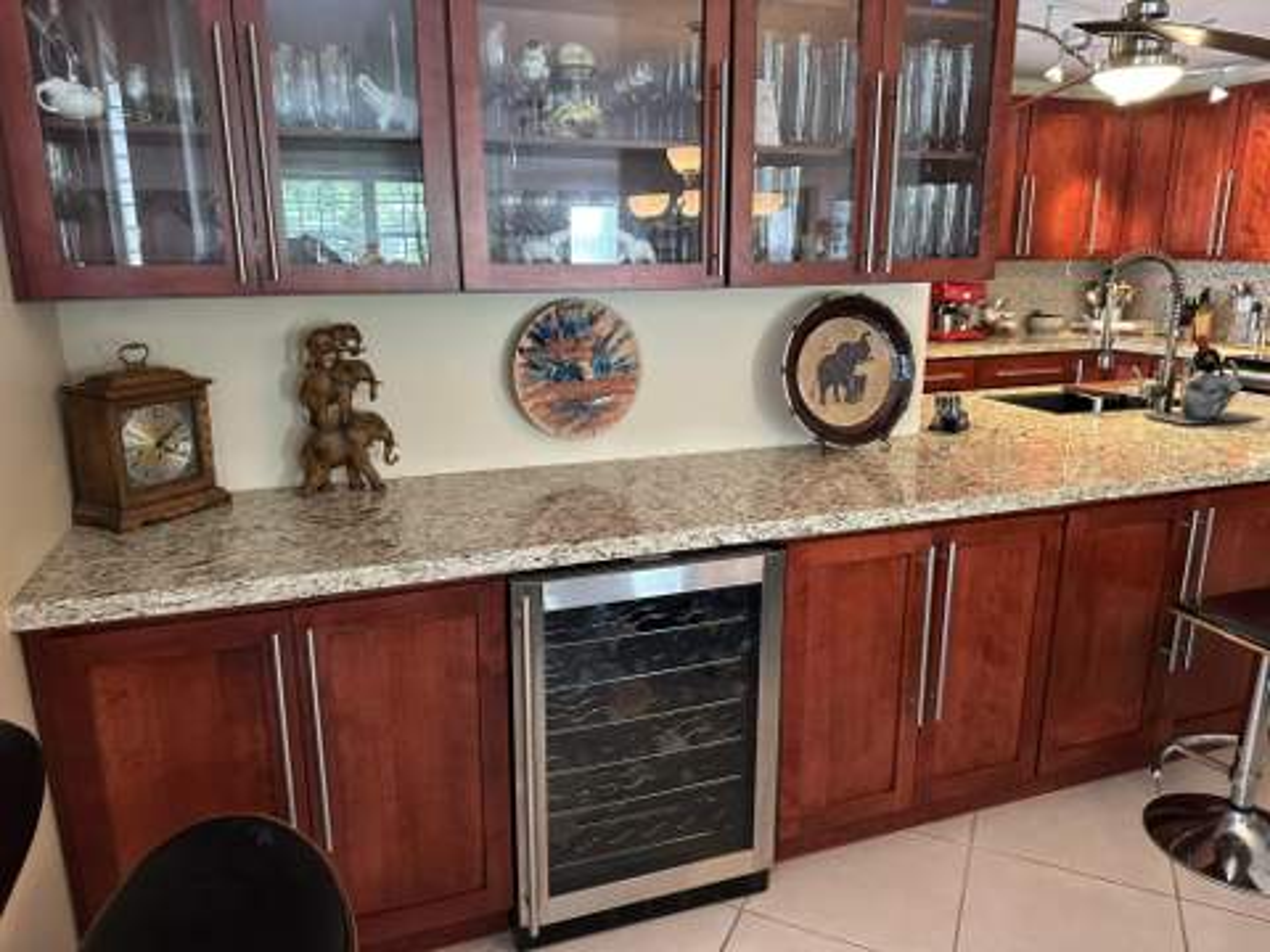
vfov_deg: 56.8
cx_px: 635
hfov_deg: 71.6
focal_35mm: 24
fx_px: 881
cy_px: 476
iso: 640
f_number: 1.78
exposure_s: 1/60
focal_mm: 6.86
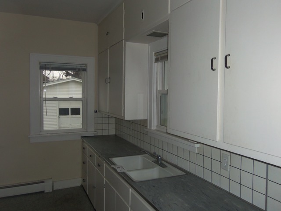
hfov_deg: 63.4
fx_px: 227
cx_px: 140
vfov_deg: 49.7
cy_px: 106
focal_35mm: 28
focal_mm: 5.1
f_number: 3.9
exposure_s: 1/40
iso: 100
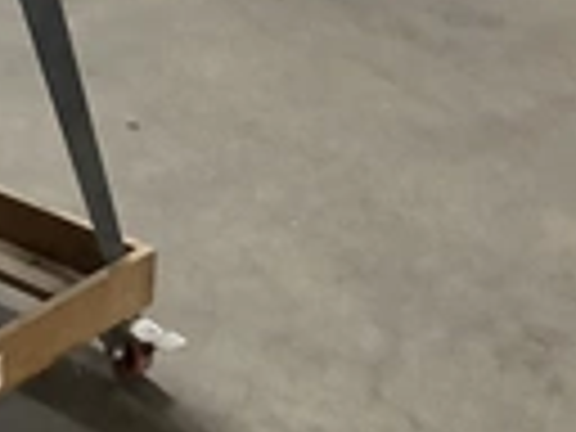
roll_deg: +0.0
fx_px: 1614
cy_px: 32
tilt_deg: -22.1
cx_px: -180
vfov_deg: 15.1
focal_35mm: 97
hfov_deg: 18.7
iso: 640
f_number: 2.4
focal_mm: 3.3
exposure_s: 1/24
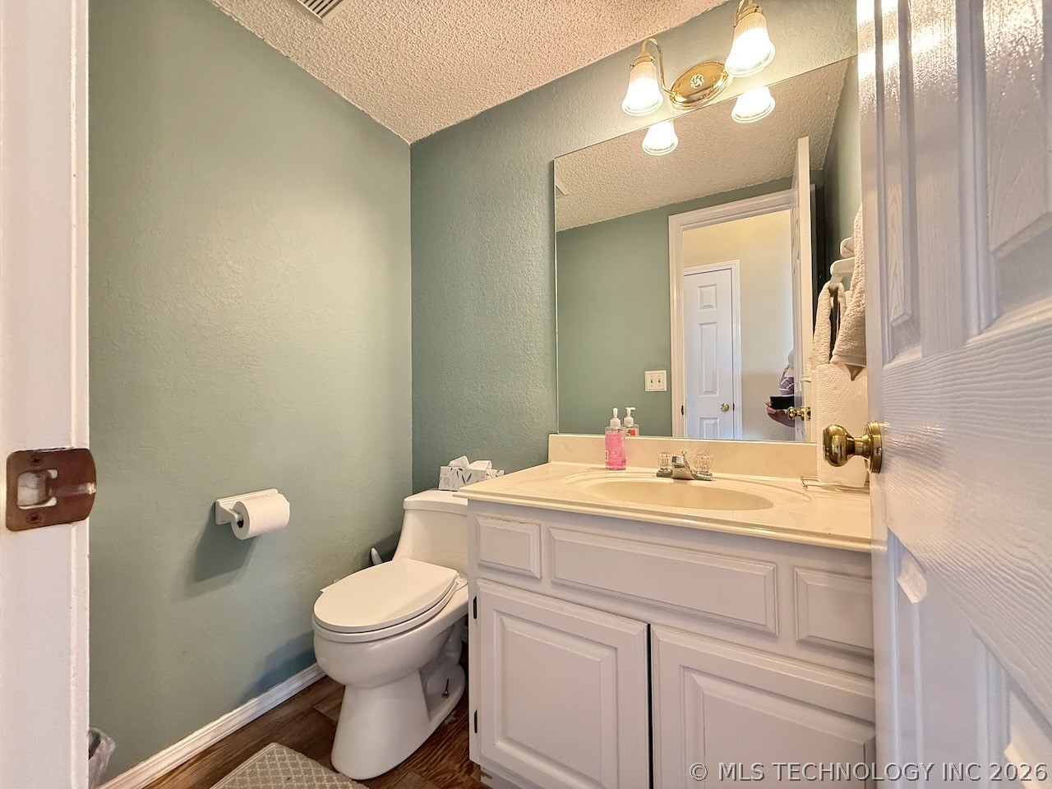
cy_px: 394
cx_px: 526
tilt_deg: +0.6
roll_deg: +0.2
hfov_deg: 102.1
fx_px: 425
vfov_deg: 85.7
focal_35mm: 14
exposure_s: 1/60
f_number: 2.2
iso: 640
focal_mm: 2.22
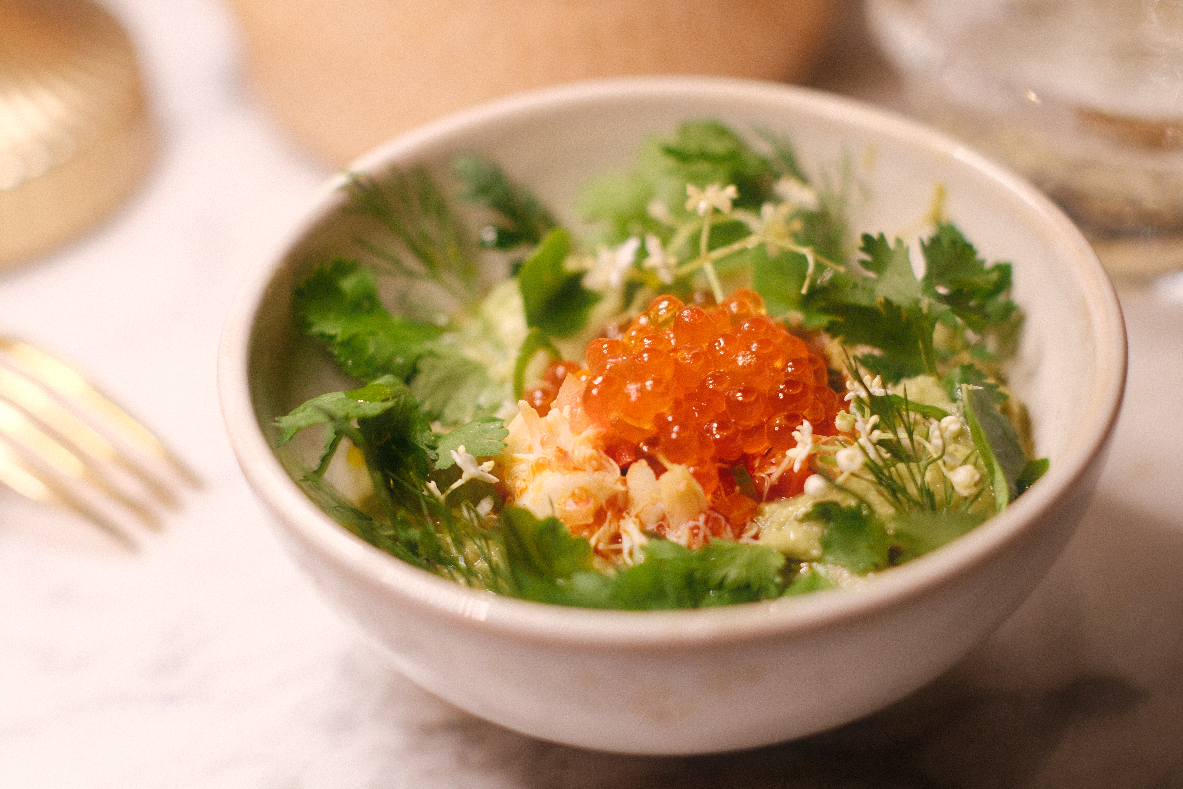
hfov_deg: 27.0
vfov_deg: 18.2
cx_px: 592
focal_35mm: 75
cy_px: 394
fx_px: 2464
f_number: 2.5
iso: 1600
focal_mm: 50
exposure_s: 1/60
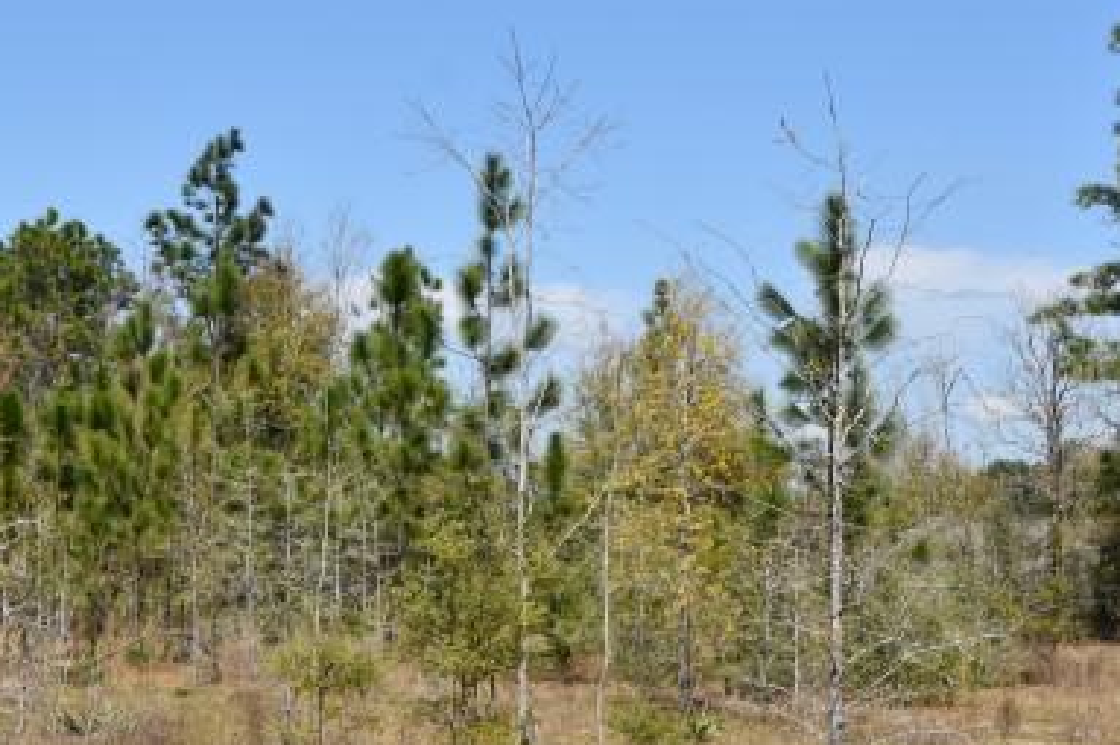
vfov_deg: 21.9
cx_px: 466
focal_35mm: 62
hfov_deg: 32.3
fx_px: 1928
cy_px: 453
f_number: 8
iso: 200
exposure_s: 1/500
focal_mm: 22
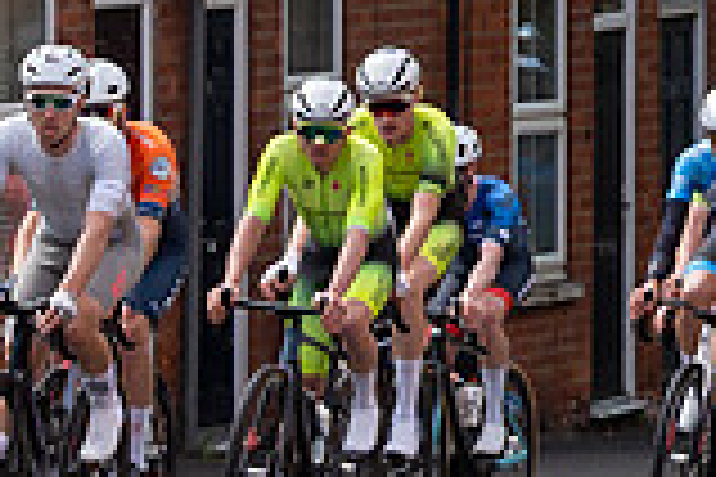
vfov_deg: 2.9
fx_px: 9367
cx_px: -791
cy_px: 206
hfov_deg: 4.3
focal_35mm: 471
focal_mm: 70
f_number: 5
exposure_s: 1/1000
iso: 320
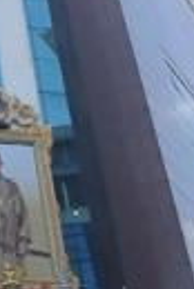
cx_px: -176
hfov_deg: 14.7
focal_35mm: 79
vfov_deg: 24.8
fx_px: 637
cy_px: 21
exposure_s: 1/1676
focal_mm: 1.65
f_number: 2.2
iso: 50
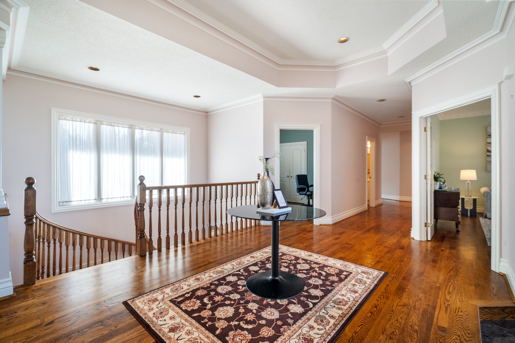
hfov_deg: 96.7
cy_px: 172
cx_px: 258
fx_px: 229
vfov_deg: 73.7
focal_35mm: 16
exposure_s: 1/30
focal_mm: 16
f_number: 9
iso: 5000
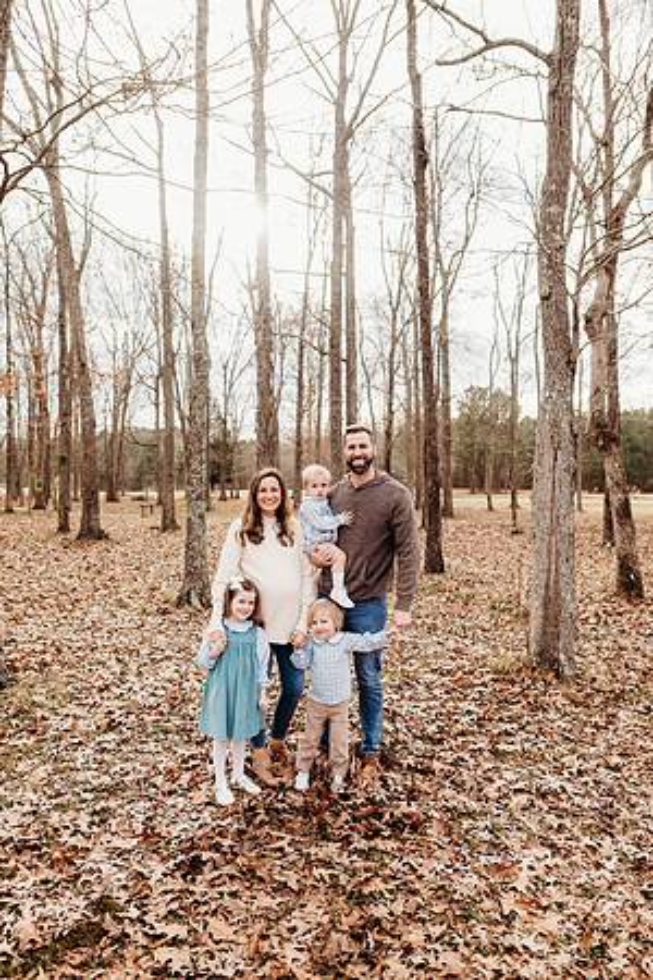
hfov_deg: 53.1
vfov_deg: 73.7
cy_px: 490
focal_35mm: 24
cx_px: 326
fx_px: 653
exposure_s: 1/250
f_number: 3.2
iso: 100
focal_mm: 24
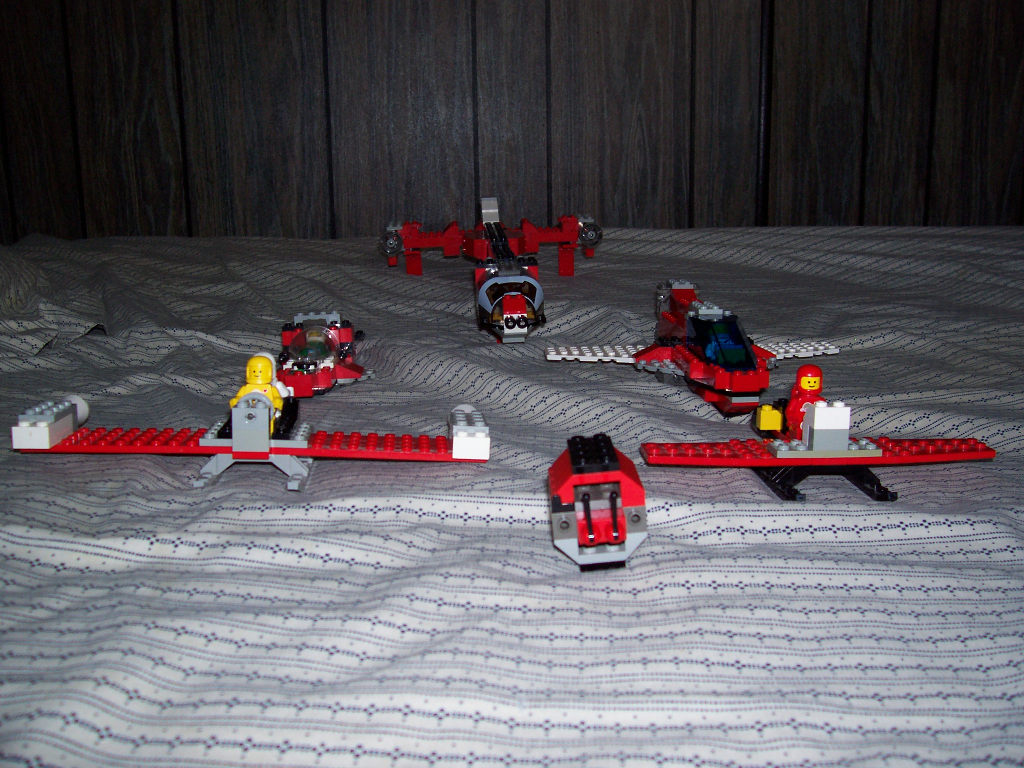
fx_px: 1006
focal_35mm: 34
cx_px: 512
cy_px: 384
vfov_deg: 41.8
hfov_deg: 54.0
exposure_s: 1/64
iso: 80
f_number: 2.7
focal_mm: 5.6
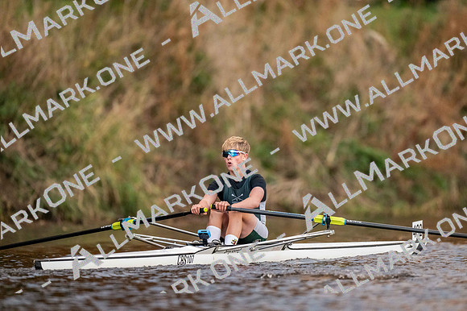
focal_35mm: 600
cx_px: 234
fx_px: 7780
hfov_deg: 3.4
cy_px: 156
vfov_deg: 2.3
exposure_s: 1/2000
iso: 6400
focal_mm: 600
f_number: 4
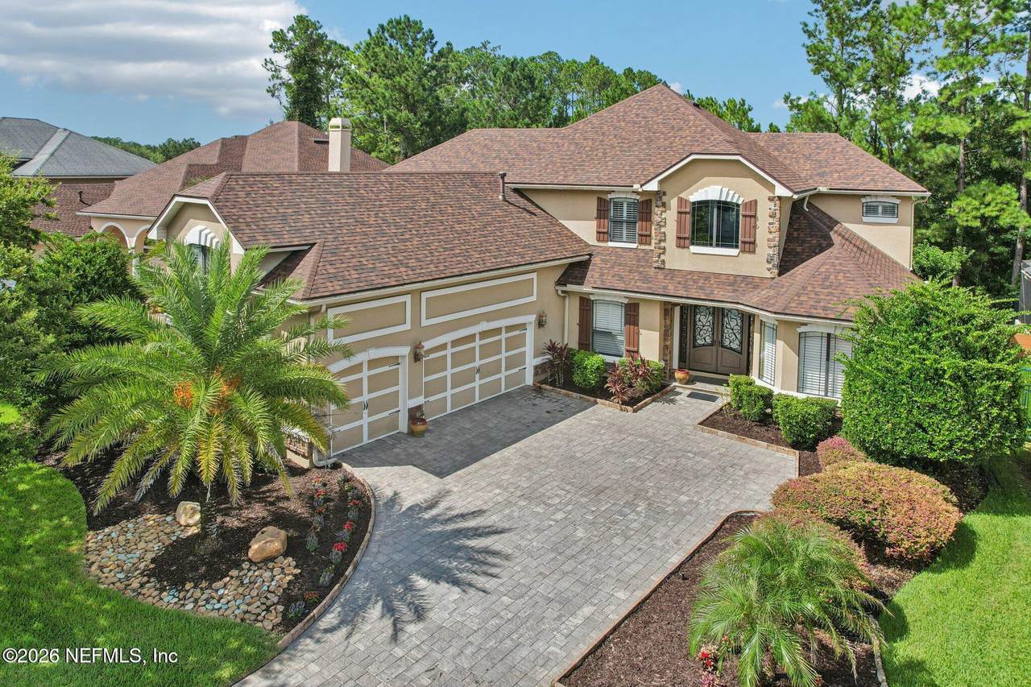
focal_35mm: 22
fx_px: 630
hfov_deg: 78.6
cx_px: 516
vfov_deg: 57.2
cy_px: 344
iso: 110
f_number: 2.8
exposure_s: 1/1600
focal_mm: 8.38
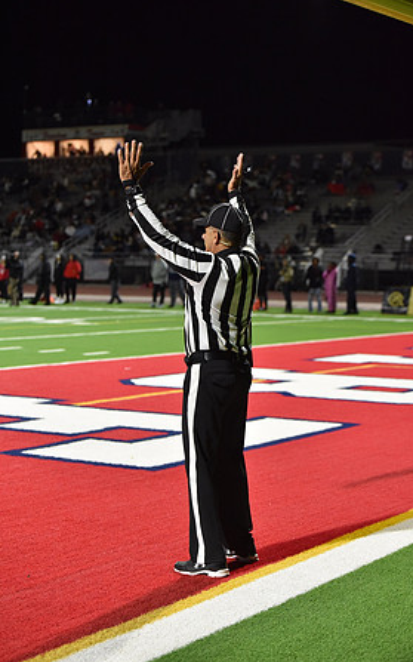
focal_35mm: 77
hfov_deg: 16.9
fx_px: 1388
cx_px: 210
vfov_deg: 26.8
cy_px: 330
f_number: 2.8
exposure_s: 1/500
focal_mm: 75
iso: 5000
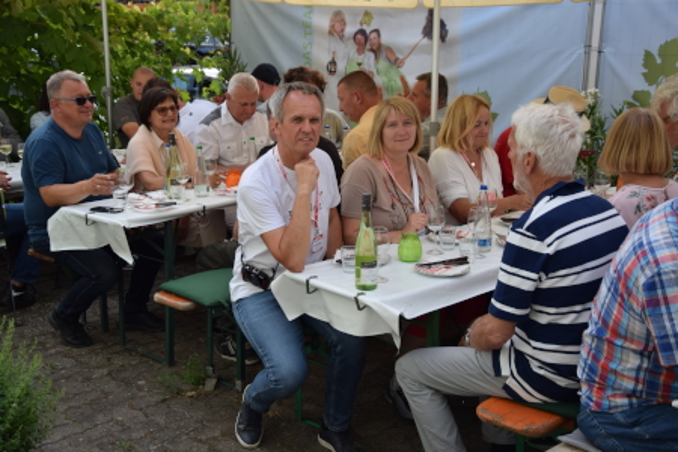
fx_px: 960
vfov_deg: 26.5
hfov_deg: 38.9
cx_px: 339
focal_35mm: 51
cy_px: 226
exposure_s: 1/200
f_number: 4.5
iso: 100
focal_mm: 34
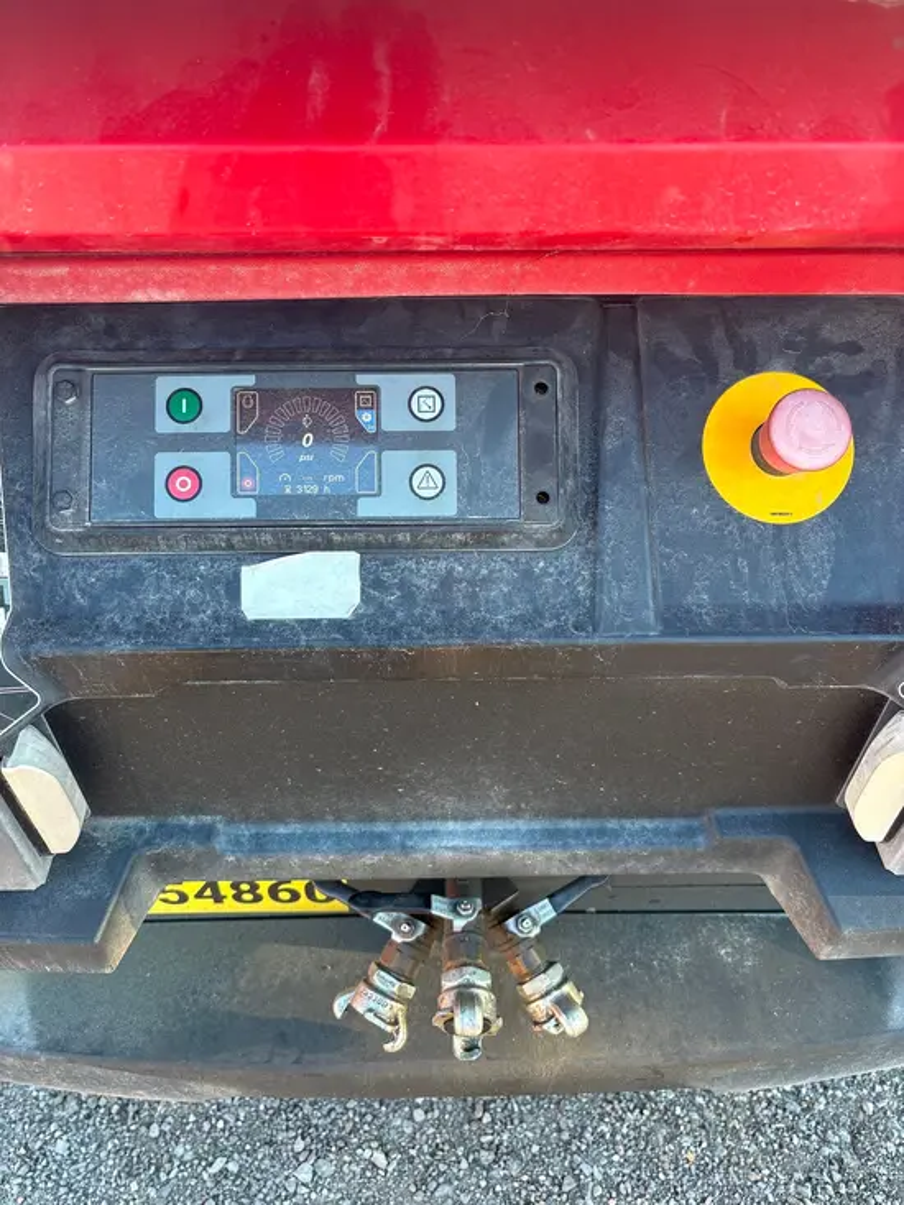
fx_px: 905
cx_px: 452
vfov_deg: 67.3
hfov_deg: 53.1
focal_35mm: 26
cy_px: 602
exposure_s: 1/146
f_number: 1.6
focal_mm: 5.96
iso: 64
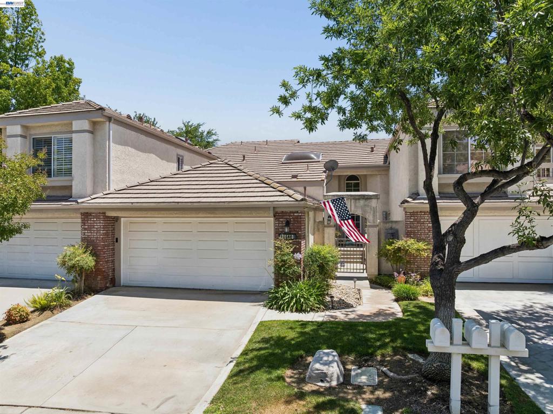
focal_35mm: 24
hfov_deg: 71.6
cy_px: 207
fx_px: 383
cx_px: 276
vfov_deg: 56.8
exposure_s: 1/100
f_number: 2.8
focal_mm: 12.3
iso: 110
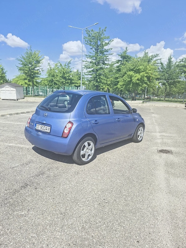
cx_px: 93
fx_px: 165
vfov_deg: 73.9
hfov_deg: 58.9
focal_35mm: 23
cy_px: 124
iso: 32
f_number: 1.8
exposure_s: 1/526
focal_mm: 5.54
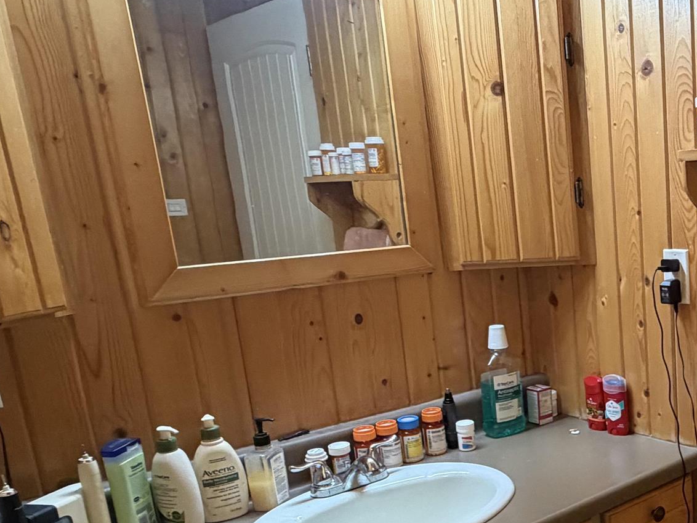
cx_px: 685
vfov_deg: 37.0
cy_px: 379
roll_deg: +2.1
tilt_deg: -14.3
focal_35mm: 38
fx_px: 765
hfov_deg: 42.7
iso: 320
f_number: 2.2
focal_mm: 2.22
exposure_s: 1/60
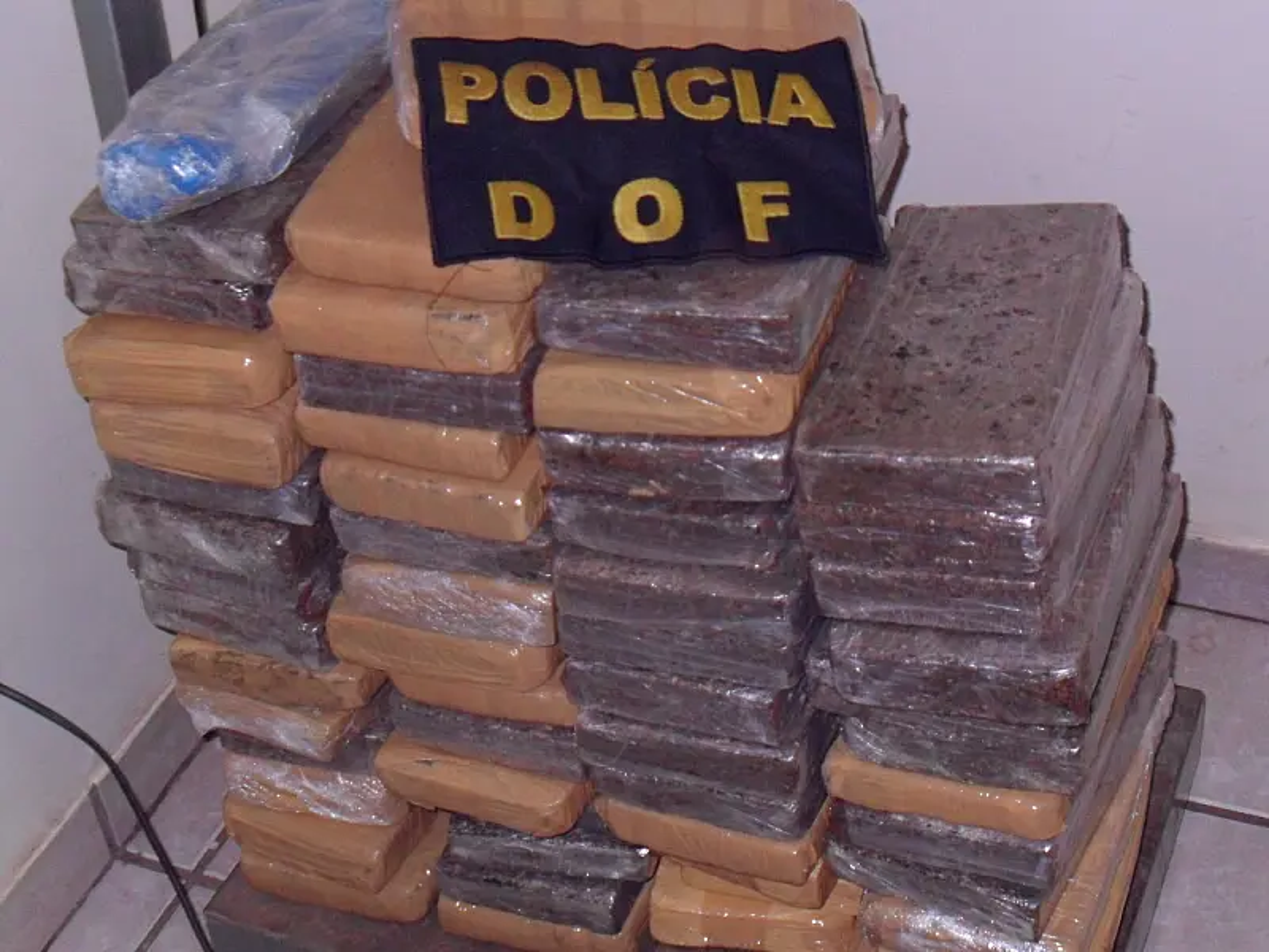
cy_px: 476
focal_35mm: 35
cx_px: 634
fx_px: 1283
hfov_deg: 52.6
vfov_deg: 40.7
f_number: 3
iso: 200
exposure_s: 1/45
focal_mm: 6.3
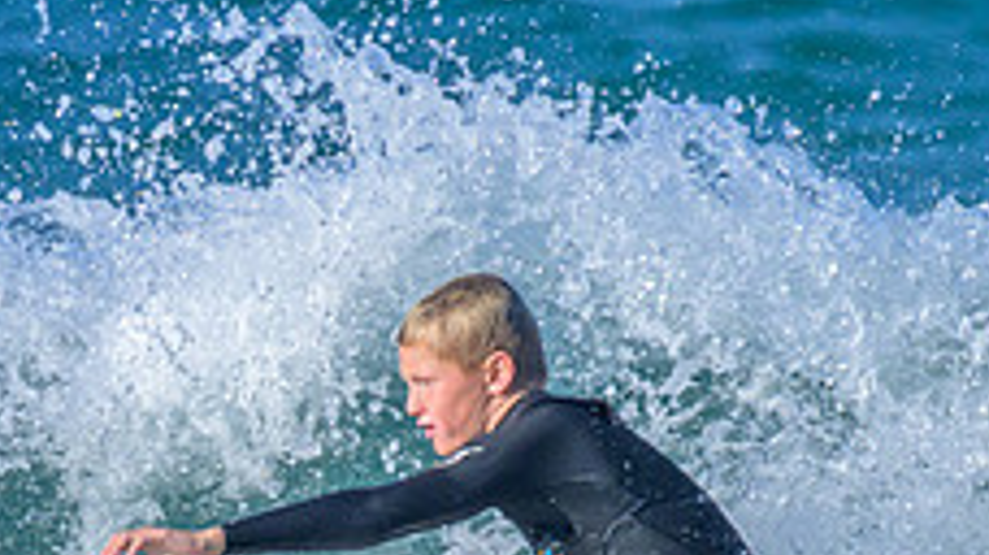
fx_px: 76749
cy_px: 653
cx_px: 312
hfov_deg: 0.7
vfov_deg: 0.4
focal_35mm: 2928
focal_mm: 800
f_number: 11
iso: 1100
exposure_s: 1/2000
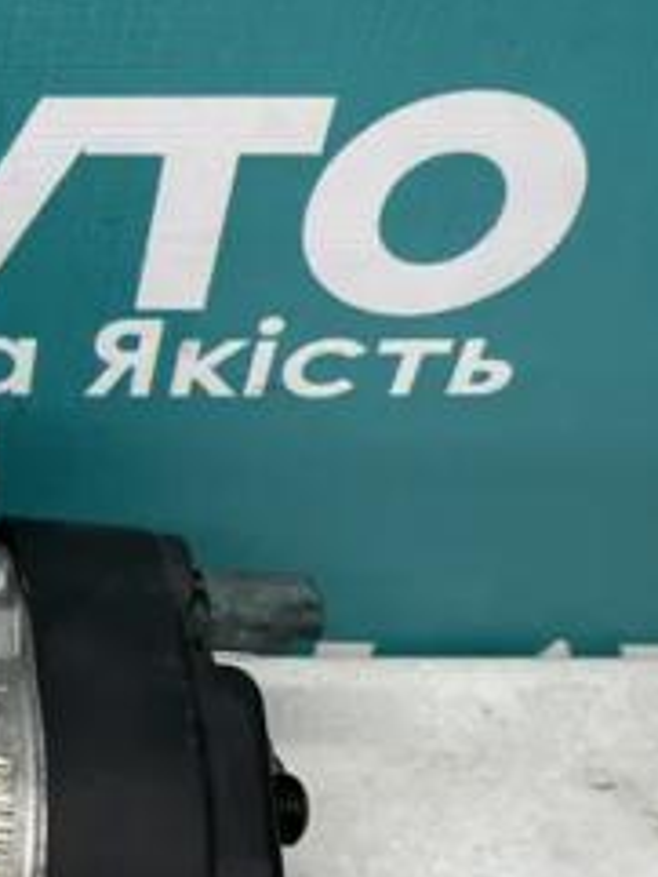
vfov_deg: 28.0
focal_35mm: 69
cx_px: -284
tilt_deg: -48.2
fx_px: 1747
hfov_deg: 19.1
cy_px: 564
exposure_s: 1/100
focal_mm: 4.2
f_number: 1.6
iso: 100
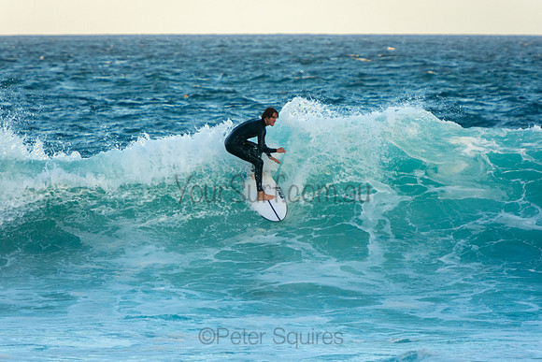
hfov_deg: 4.2
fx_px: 7353
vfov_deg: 2.8
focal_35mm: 488
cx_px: 271
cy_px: 181
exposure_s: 1/800
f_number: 5.6
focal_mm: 320
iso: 500
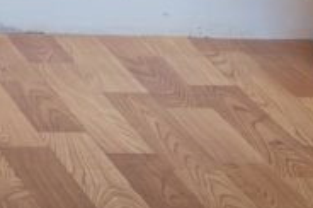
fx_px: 2482
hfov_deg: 6.7
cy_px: -488
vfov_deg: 4.5
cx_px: -519
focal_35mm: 286
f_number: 6.7
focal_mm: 42
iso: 320
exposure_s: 1/250
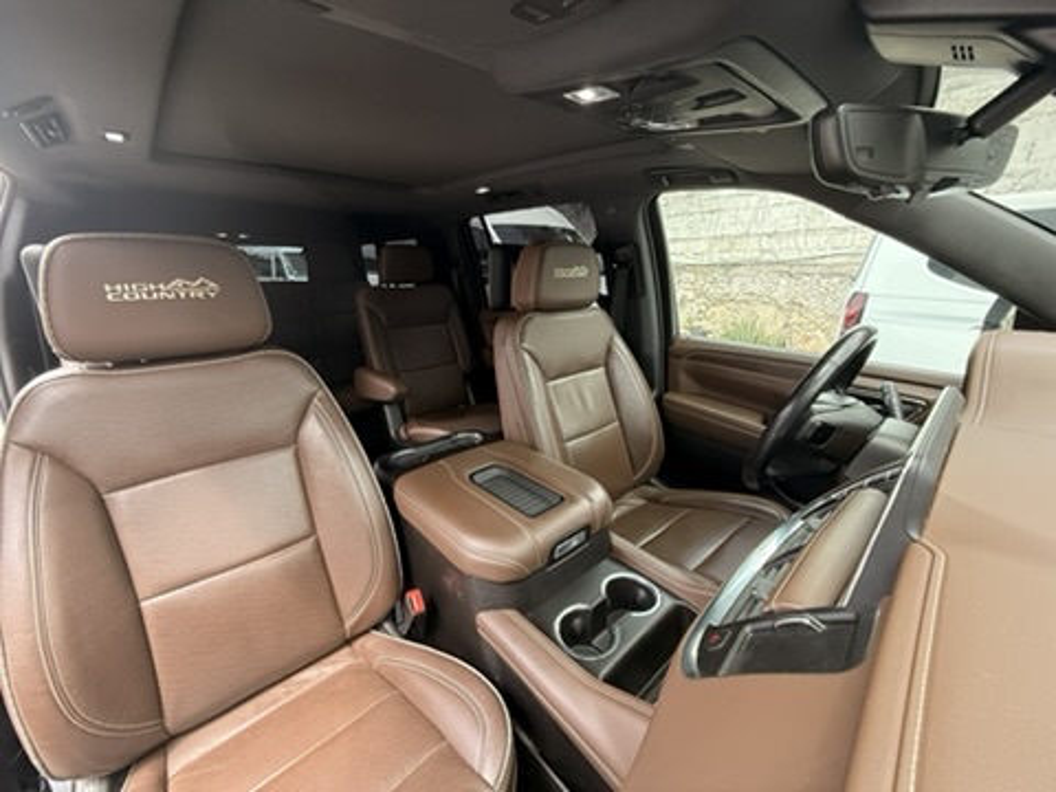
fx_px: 427
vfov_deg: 85.7
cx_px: 528
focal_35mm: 14
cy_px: 396
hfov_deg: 102.1
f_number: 2.2
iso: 200
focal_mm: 2.22
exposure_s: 1/99
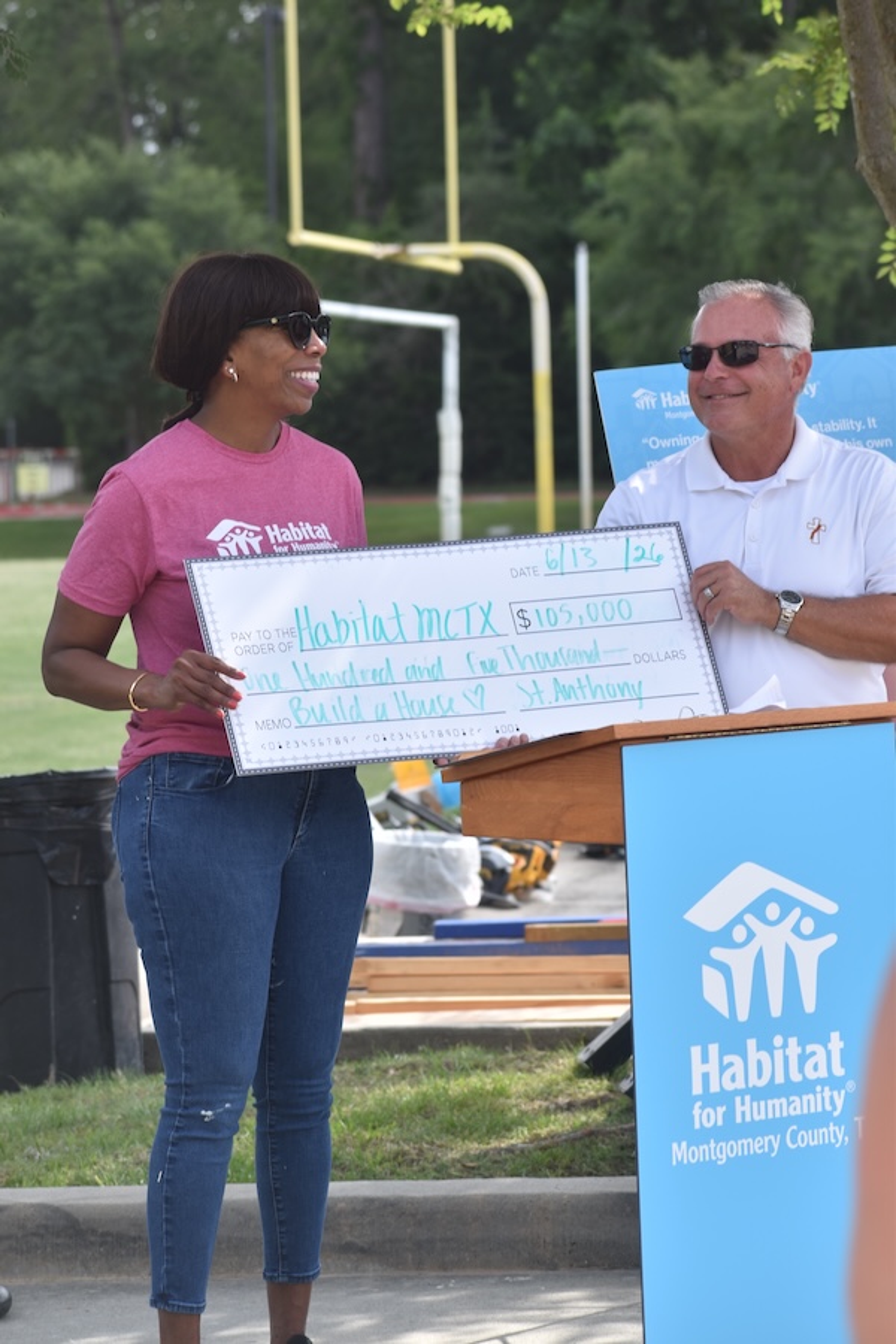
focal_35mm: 150
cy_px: 672
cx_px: 448
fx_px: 5600
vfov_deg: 13.7
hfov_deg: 9.1
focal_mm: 100
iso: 100
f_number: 7.1
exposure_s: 1/200
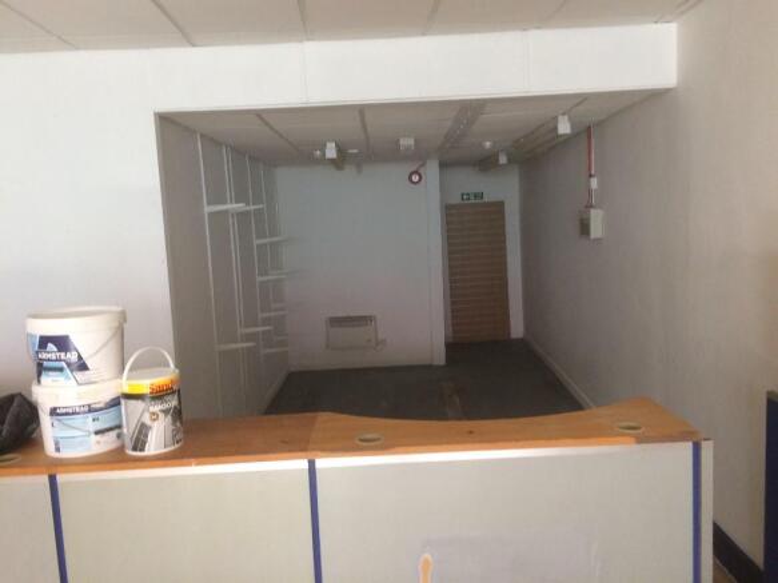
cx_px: 389
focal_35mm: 29
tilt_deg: -5.8
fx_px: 652
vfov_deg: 48.2
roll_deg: +2.1
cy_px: 292
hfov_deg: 61.7
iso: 125
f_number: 2.2
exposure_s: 1/33
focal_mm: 4.15
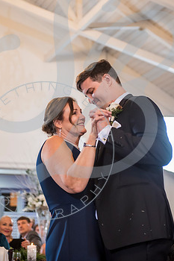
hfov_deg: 15.2
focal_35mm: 90
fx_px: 653
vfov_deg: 22.6
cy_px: 94
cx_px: 78
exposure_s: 1/125
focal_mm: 70
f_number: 2.8
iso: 1600
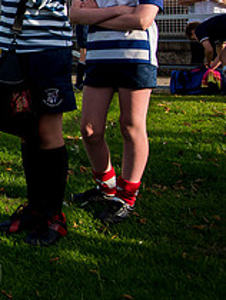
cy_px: 29
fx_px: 460
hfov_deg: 19.8
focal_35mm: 53
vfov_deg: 34.1
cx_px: -187
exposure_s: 1/640
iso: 400
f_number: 5.6
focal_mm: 20
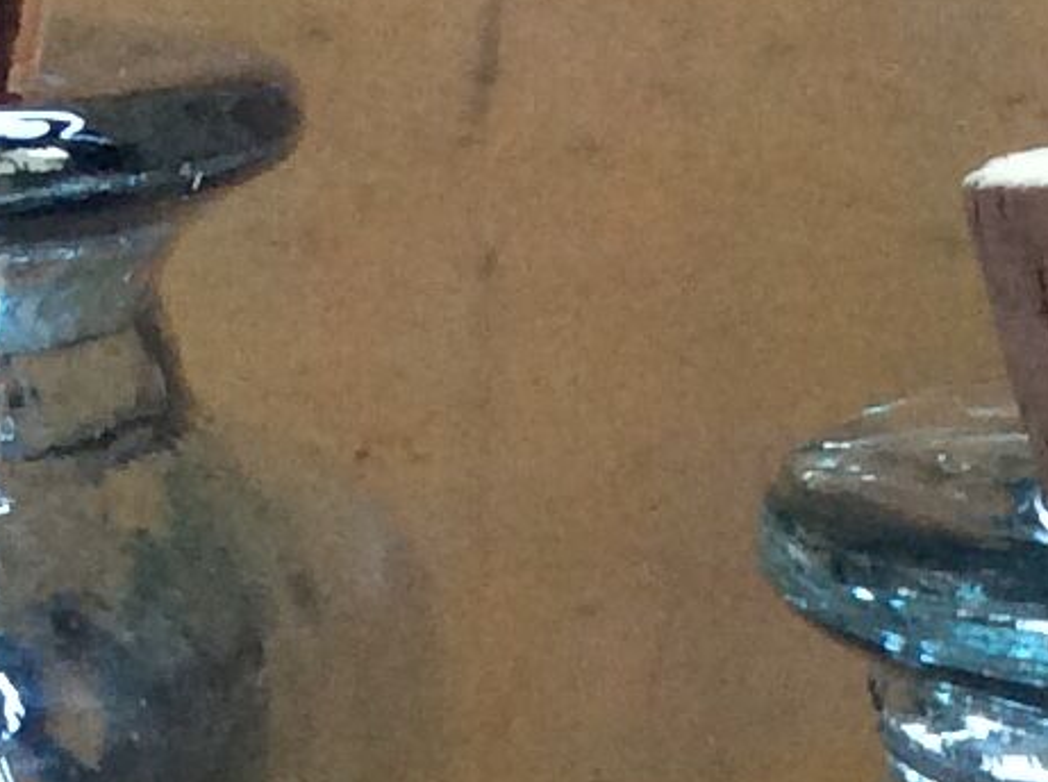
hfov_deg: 11.0
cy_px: 2023
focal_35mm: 180
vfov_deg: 7.5
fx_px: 5440
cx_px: 662
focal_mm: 3.3
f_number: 2.4
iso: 100
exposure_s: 1/25
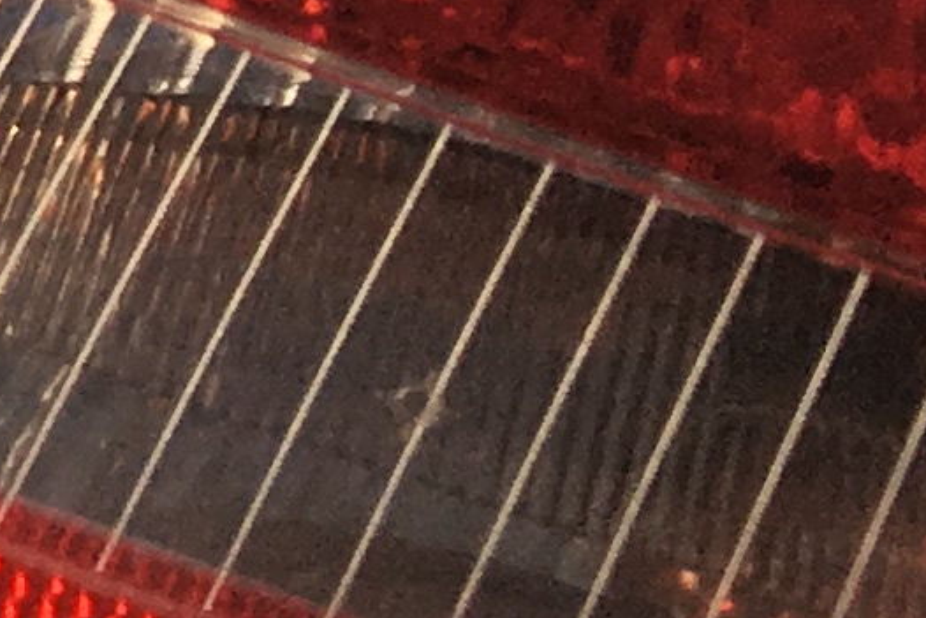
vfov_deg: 5.8
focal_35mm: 231
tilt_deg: -27.0
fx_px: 5943
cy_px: -606
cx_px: -2618
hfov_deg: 7.0
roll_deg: -0.9
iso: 25
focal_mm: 4.15
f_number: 2.2
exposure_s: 1/234
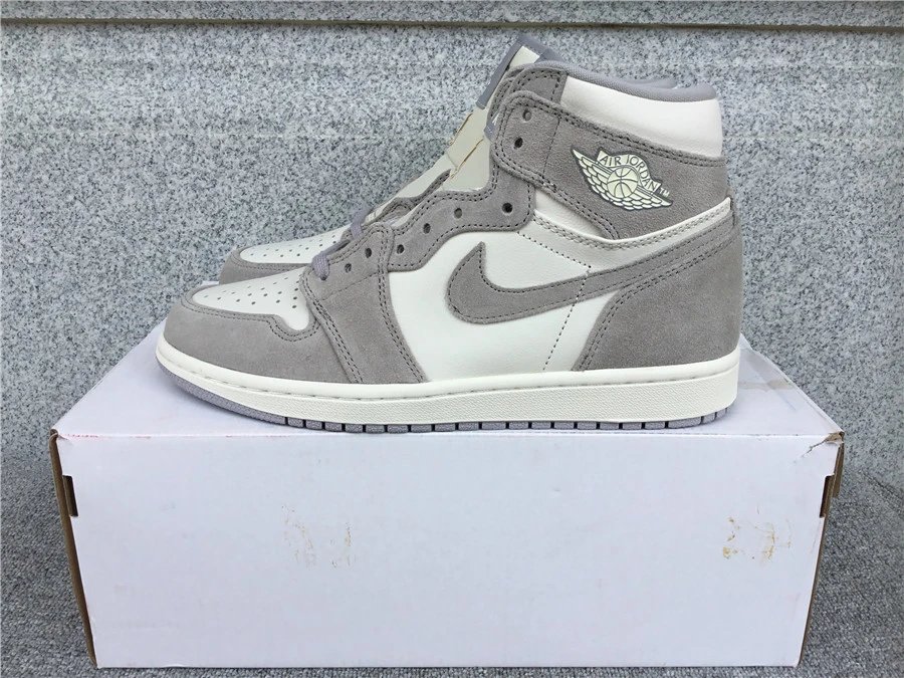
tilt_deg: -17.8
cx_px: 452
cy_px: 339
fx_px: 810
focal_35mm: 31
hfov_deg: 58.4
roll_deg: -0.4
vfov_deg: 45.4
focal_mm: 3.3
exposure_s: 1/815
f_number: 2.4
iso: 25
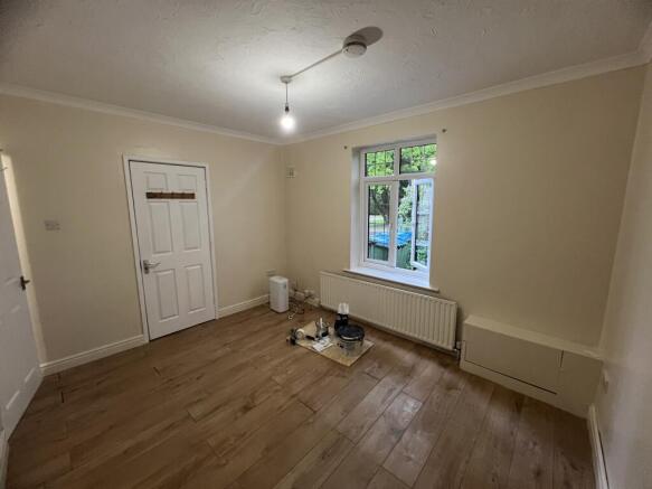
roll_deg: +0.8
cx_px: 326
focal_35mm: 13
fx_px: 245
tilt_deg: -9.1
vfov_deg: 89.9
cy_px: 244
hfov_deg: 106.2
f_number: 1.8
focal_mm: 1.57
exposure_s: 1/50
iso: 200
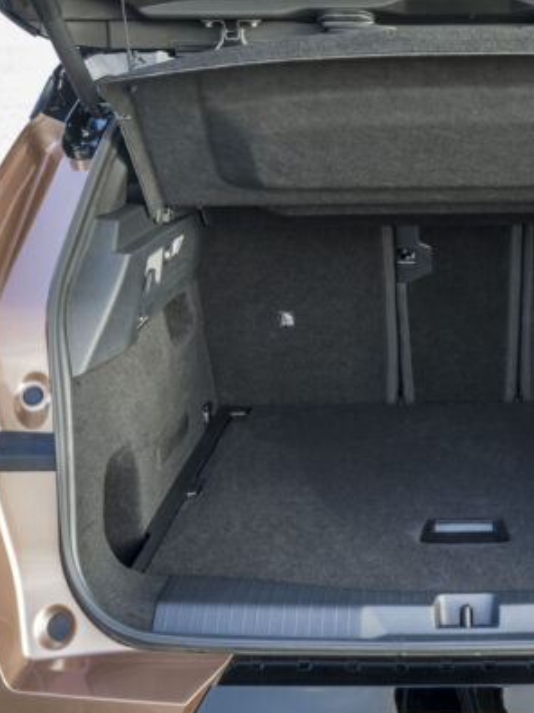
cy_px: 359
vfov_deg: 33.8
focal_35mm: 57
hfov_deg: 25.0
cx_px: 462
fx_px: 1173
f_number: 5.6
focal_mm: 39
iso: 640
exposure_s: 1/40
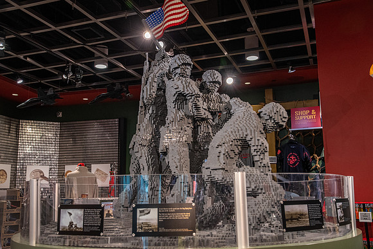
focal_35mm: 37
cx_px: 186
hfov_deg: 51.3
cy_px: 124
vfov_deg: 35.6
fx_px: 388
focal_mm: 24
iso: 1100
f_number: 3.5
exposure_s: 1/100
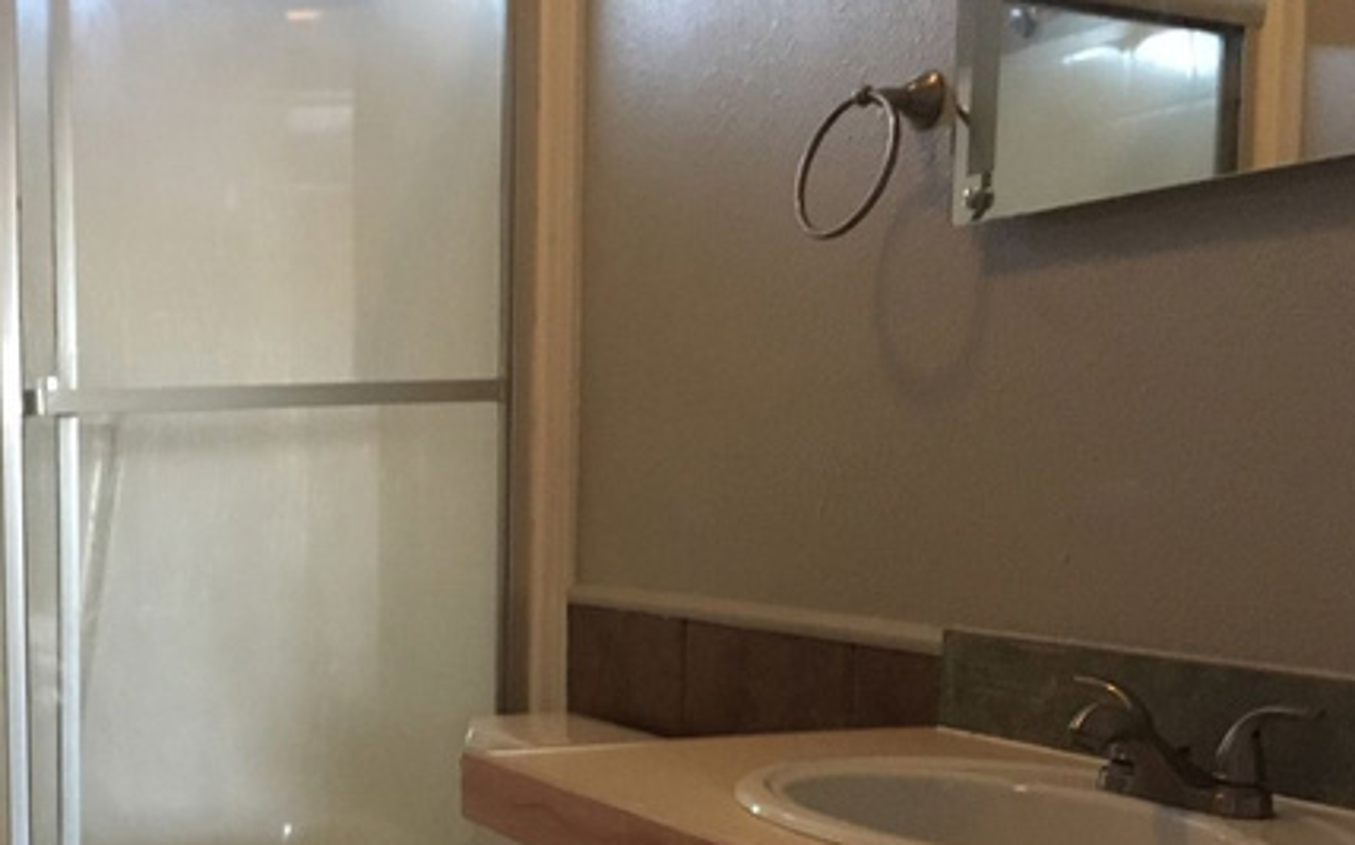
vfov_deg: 27.5
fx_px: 1698
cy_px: 646
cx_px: 389
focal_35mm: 46
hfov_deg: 42.5
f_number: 2.2
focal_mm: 4.15
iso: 320
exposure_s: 1/15
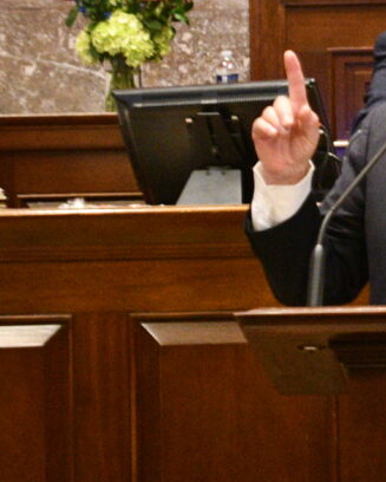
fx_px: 2753
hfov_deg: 7.9
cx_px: 491
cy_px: 103
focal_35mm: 193
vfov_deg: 10.0
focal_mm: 55
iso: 12800
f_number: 5.6
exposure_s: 1/30
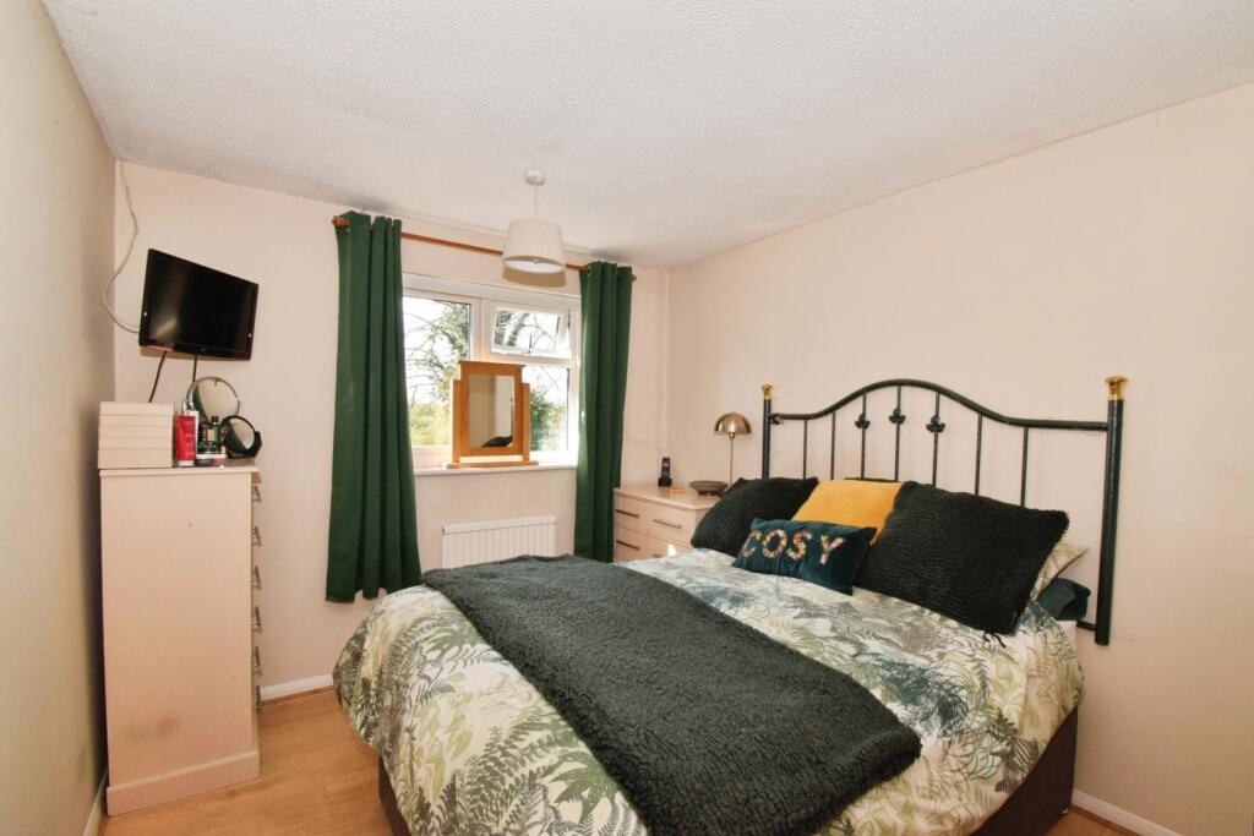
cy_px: 418
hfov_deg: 100.4
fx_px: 523
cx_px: 627
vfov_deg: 77.3
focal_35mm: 15
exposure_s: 1/60
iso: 1000
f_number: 16
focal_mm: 10
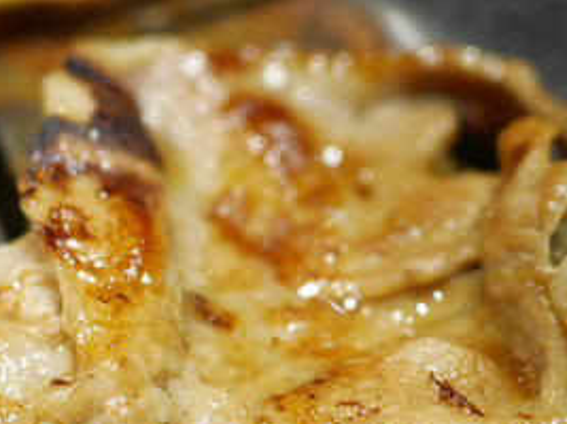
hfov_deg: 19.3
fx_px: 1654
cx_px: 149
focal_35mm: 101
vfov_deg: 14.5
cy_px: 391
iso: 200
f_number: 1.8
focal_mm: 15
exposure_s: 1/100
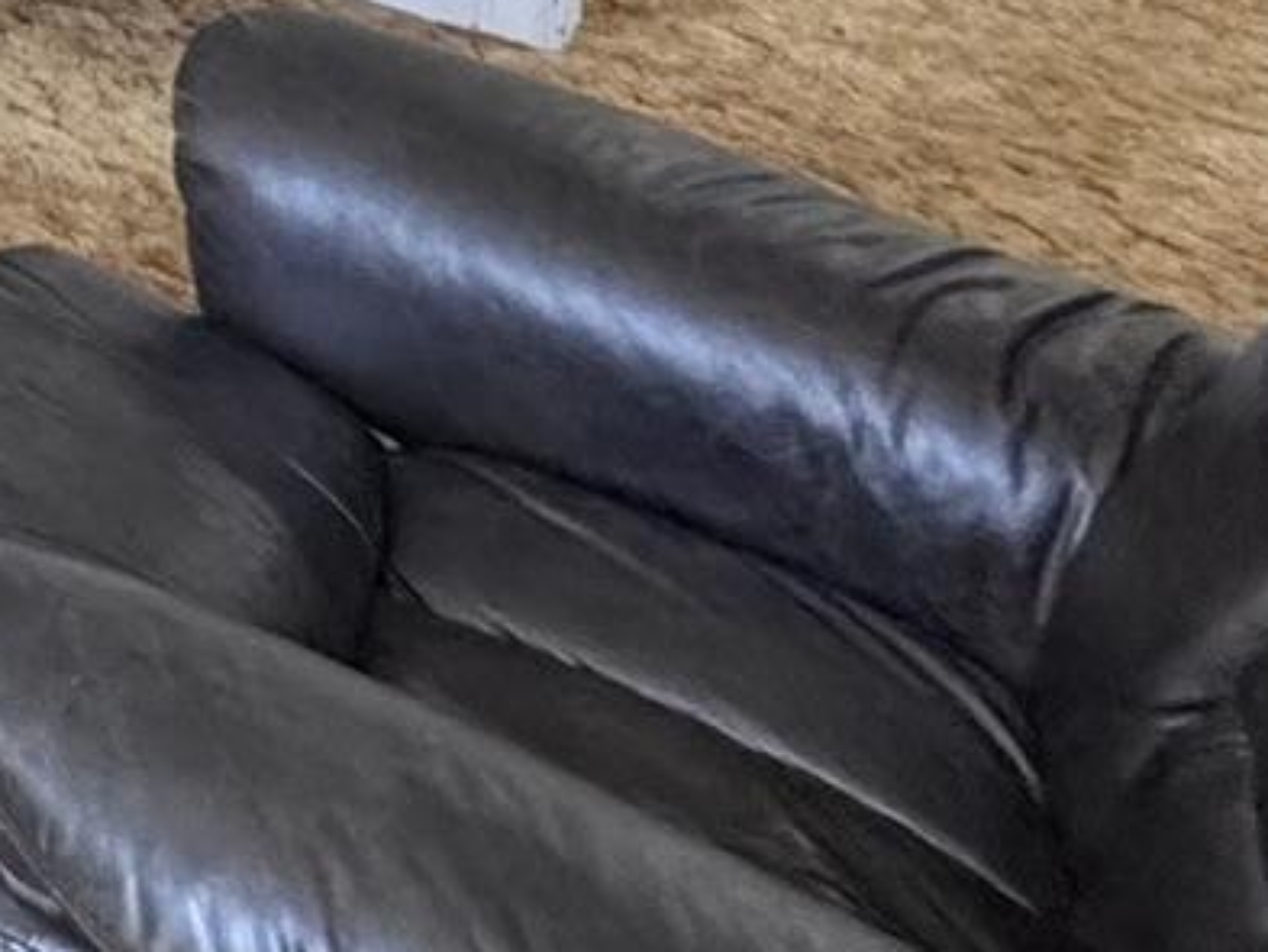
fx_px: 2675
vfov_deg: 14.1
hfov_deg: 15.6
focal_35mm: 73
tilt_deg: -0.7
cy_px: -1313
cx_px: -1684
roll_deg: -1.0
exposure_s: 1/120
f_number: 2.2
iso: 250
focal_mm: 2.22
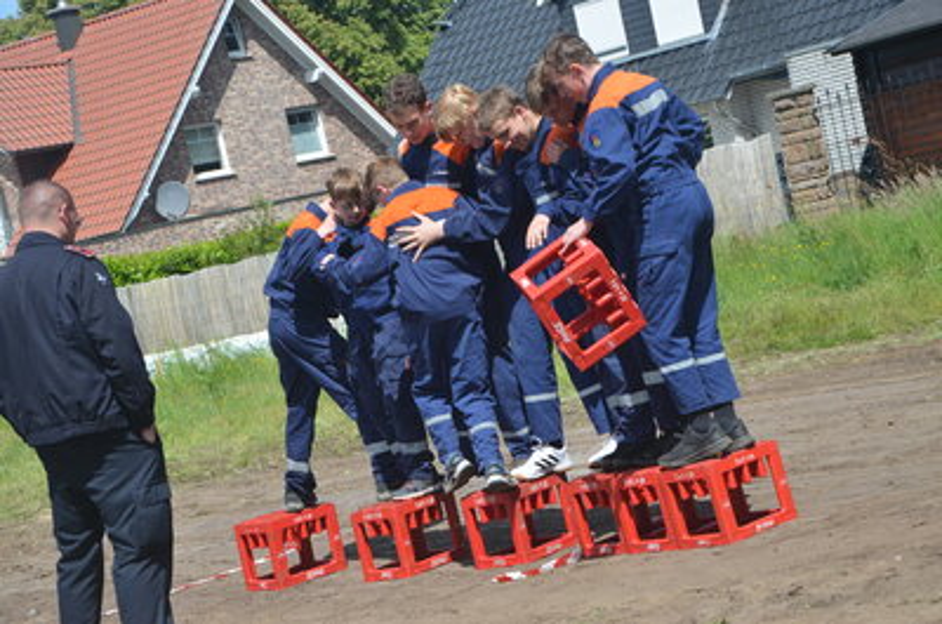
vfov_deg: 13.8
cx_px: 471
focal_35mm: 99
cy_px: 312
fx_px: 2585
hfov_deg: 20.7
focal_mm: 66
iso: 110
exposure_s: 1/250
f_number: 8
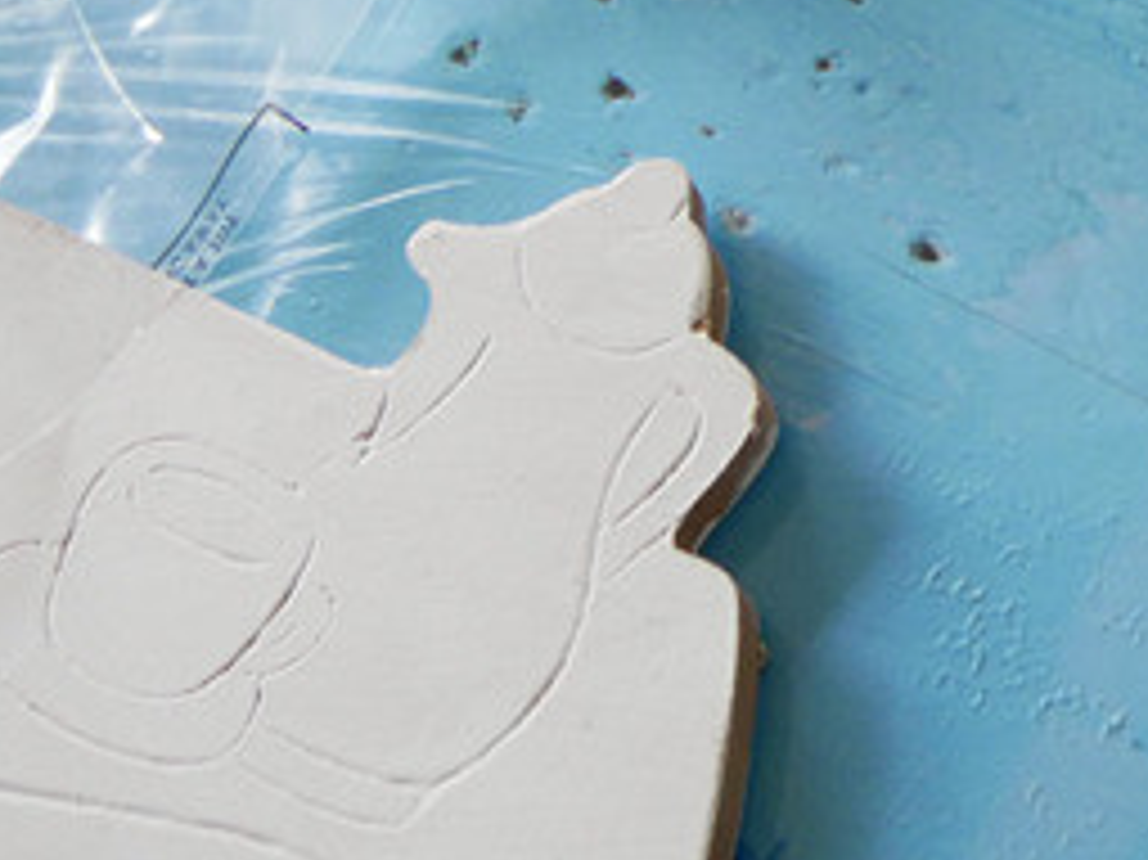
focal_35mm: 110
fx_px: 3646
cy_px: -689
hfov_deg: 16.4
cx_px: 1697
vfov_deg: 12.3
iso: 500
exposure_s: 1/60
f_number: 3.5
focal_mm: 14
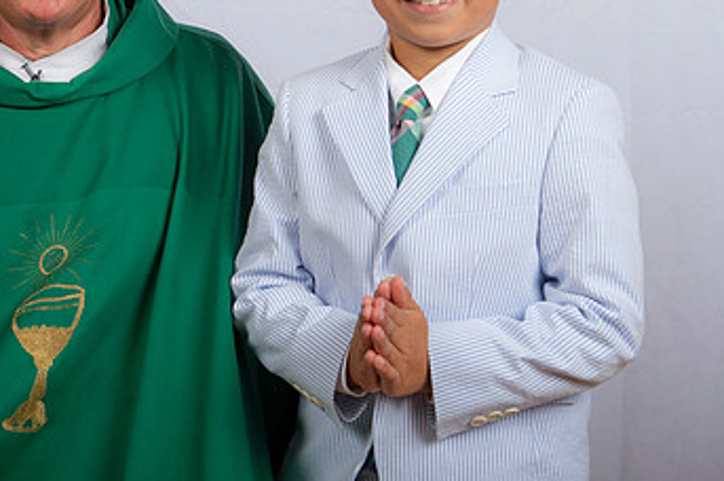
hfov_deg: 21.8
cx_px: 192
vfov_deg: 14.6
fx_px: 1869
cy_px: 124
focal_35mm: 93
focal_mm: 55
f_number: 8
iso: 320
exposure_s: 1/200
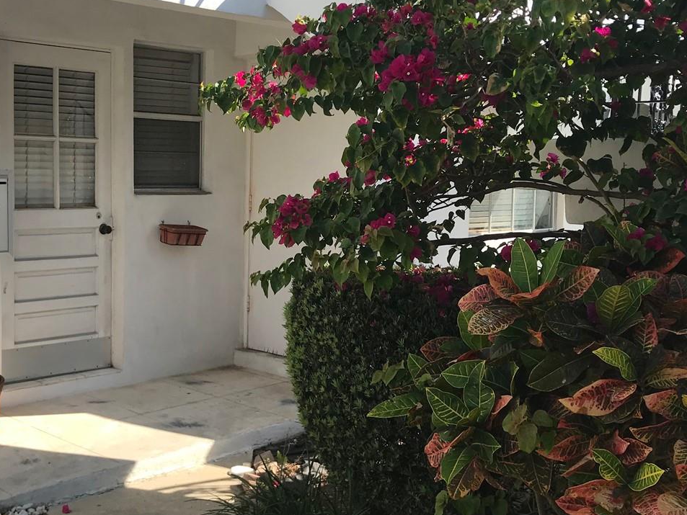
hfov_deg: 40.2
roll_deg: -1.3
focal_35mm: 47
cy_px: 266
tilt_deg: -6.0
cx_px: 260
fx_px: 933
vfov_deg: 30.9
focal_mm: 3.99
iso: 20
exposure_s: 1/1212
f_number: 1.8
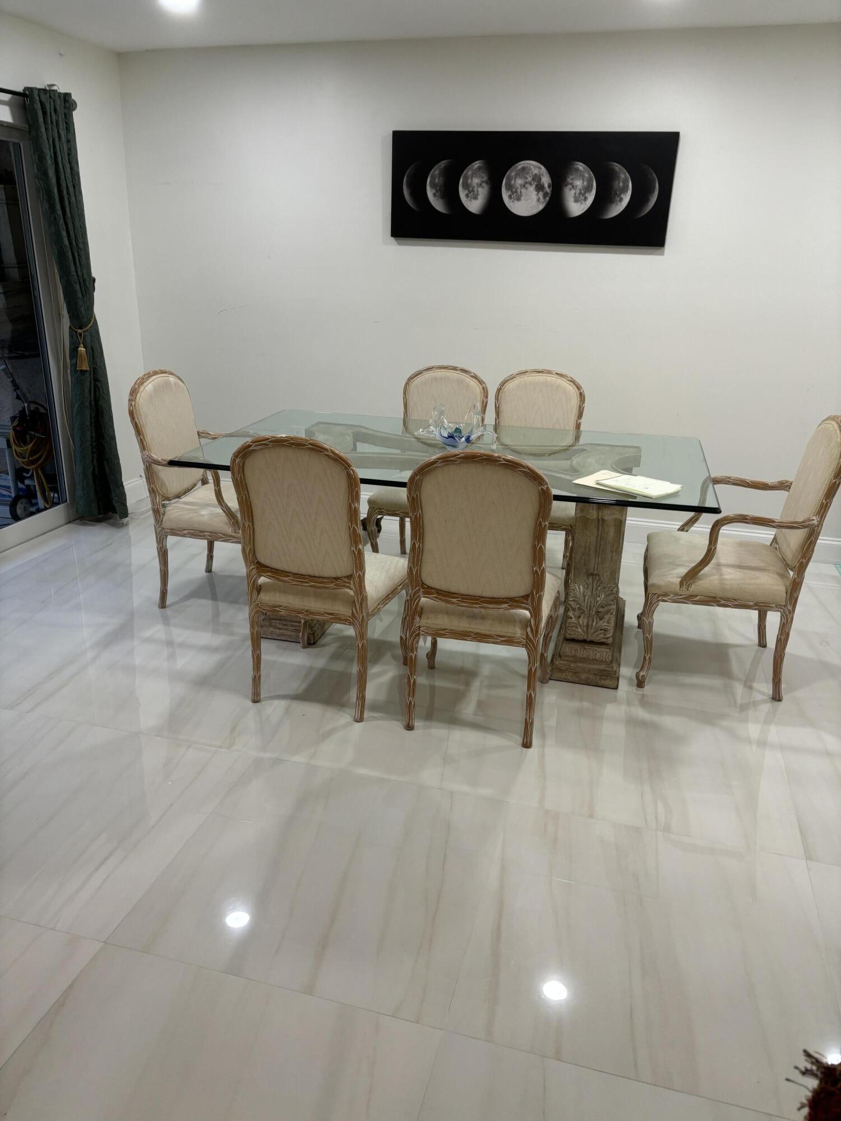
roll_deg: -1.0
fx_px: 842
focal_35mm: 26
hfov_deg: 53.1
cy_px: 560
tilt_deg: -20.8
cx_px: 420
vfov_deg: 67.3
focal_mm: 5.96
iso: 80
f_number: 1.6
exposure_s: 1/60
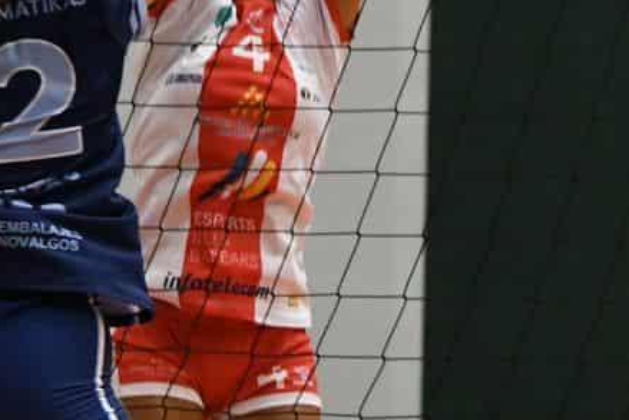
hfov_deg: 4.2
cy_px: 197
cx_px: 305
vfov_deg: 2.8
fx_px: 8599
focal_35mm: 492
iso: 3600
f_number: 4.5
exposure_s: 1/500
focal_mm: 72
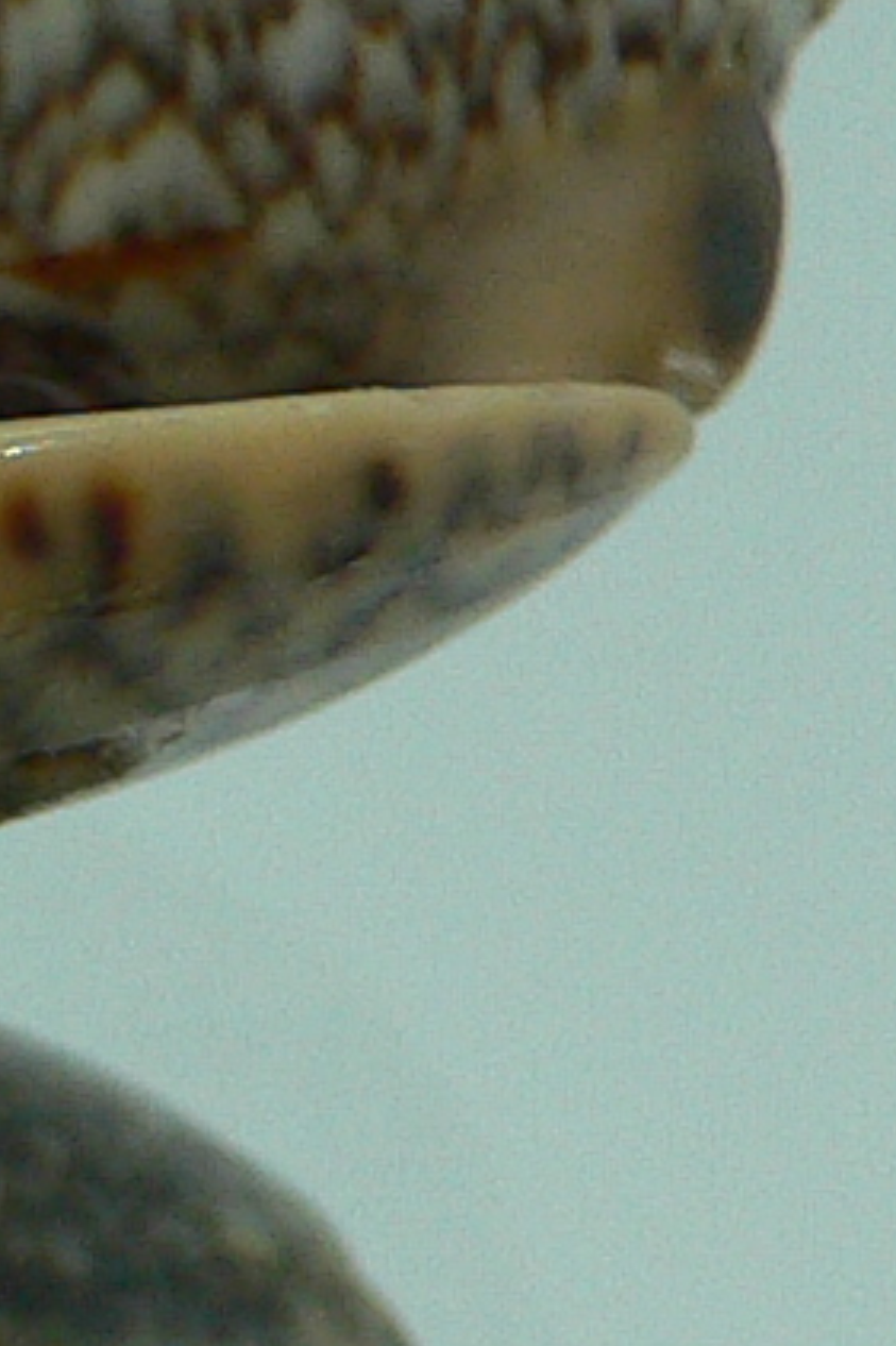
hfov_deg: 7.5
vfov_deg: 11.8
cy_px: 456
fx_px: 6501
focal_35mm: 174
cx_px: -1046
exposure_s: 1/60
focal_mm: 4.6
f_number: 2.8
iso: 100
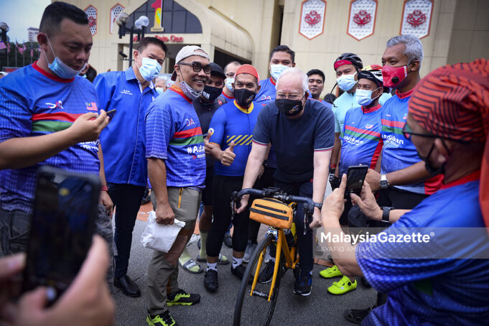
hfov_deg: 73.7
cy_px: 163
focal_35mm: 24
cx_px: 244
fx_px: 326
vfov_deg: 53.1
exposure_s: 1/200
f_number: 3.2
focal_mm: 24
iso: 1000
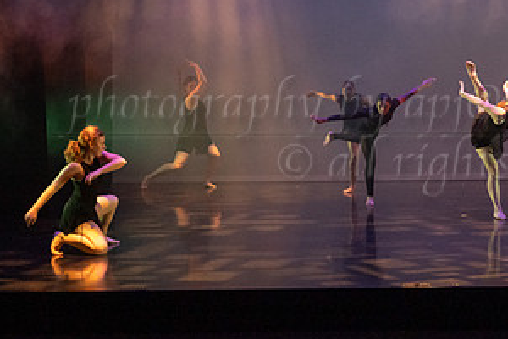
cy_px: 145
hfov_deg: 19.2
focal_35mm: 104
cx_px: 480
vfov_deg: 13.2
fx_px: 1467
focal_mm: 49
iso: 4000
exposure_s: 1/320
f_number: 3.2
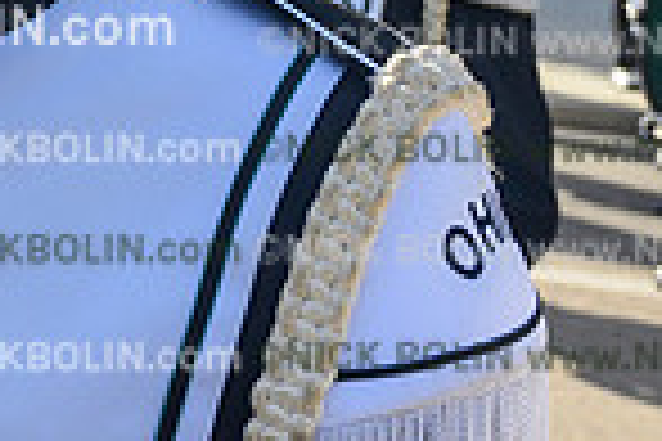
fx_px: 1747
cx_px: -108
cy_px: -166
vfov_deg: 13.7
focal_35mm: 95
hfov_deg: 20.2
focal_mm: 24
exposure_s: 1/800
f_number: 5
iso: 200
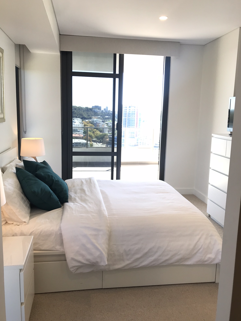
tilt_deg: -8.5
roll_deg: -2.4
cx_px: 117
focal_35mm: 29
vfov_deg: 61.7
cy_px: 157
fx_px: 269
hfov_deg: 48.2
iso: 20
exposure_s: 1/121
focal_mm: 3.99
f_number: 1.8
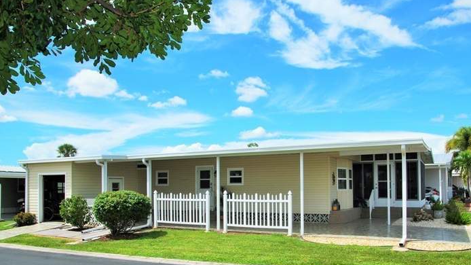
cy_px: 169
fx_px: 362
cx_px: 261
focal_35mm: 29
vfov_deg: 39.8
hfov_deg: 65.9
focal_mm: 16
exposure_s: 1/200
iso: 100
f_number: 10
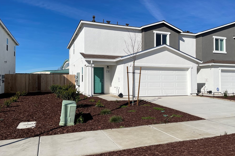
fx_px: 183
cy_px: 79
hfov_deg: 65.5
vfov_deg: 46.4
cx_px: 120
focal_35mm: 28
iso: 32
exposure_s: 1/9804
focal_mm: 4.2
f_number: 1.6
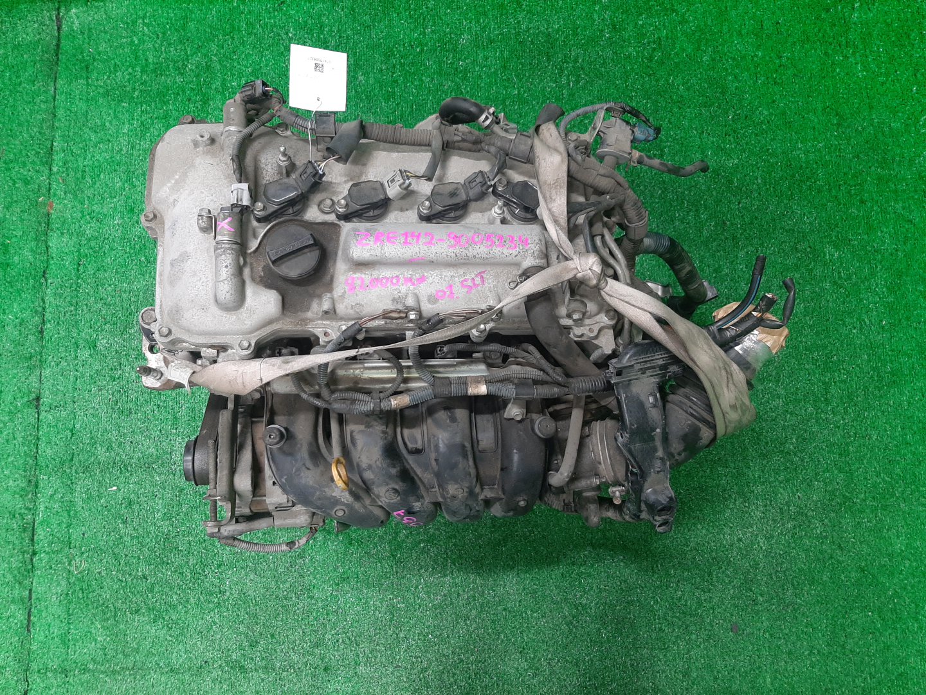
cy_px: 348
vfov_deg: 53.1
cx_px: 463
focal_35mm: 26
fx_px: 696
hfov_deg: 67.3
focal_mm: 3.93
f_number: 1.7
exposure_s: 1/50
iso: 147
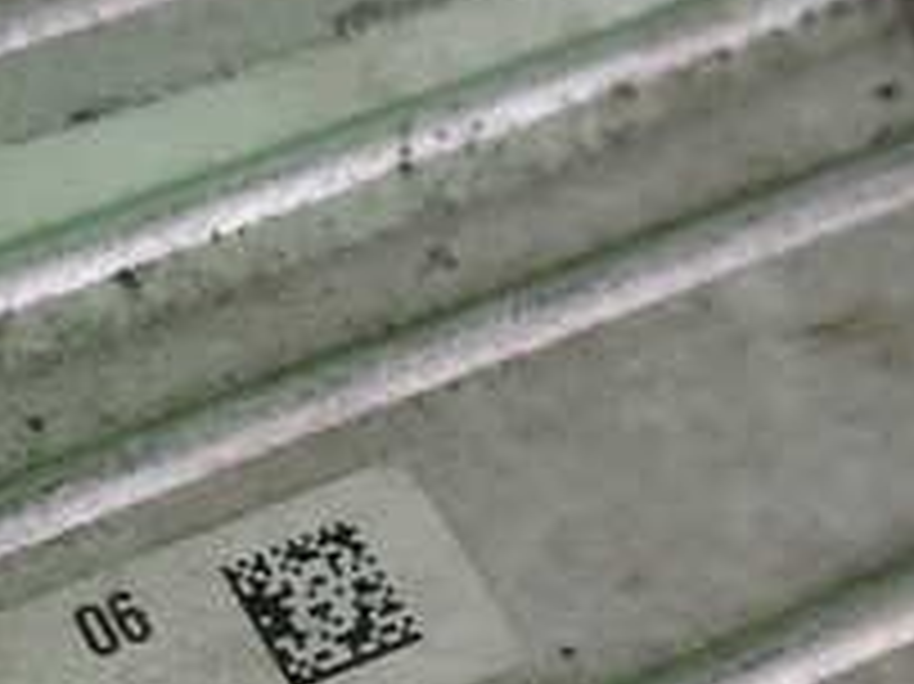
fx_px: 1953
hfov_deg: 24.3
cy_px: 868
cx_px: -135
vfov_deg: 18.6
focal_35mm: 74
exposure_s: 1/60
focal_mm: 4.5
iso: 160
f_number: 2
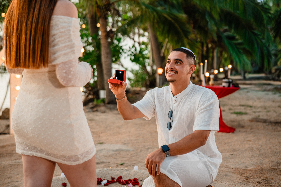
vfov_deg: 27.0
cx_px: 140
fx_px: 390
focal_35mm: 50
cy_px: 94
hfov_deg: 39.6
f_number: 2.5
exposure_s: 1/250
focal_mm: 50
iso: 640
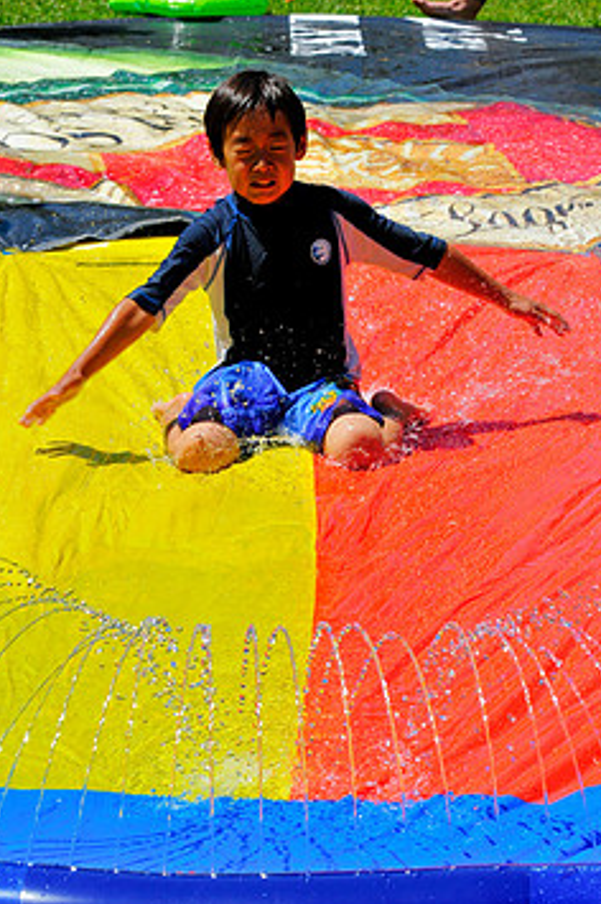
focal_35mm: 133
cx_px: 266
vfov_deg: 15.4
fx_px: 3337
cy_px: 474
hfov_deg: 10.3
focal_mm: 70
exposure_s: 1/640
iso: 400
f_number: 10
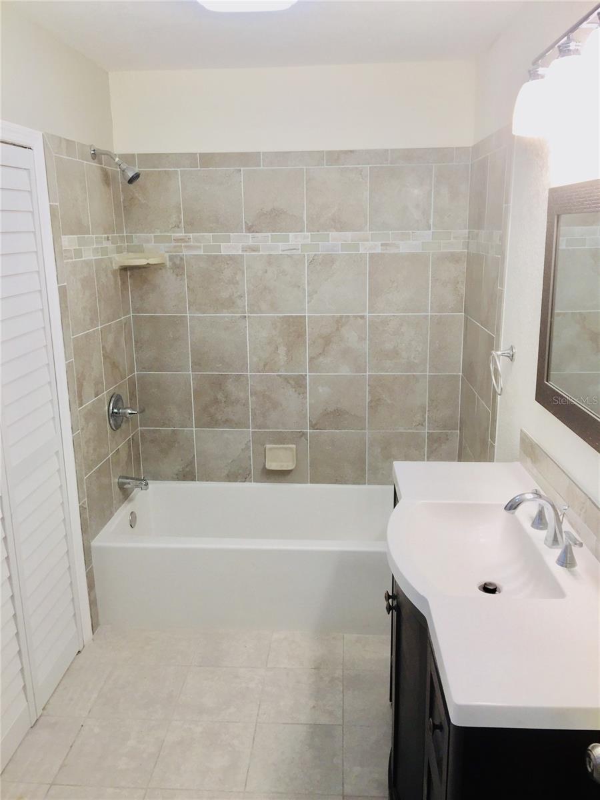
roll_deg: +0.8
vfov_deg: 61.7
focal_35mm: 29
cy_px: 400
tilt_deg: -13.1
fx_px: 670
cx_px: 300
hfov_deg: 48.2
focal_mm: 4.15
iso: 50
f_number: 2.2
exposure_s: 1/120
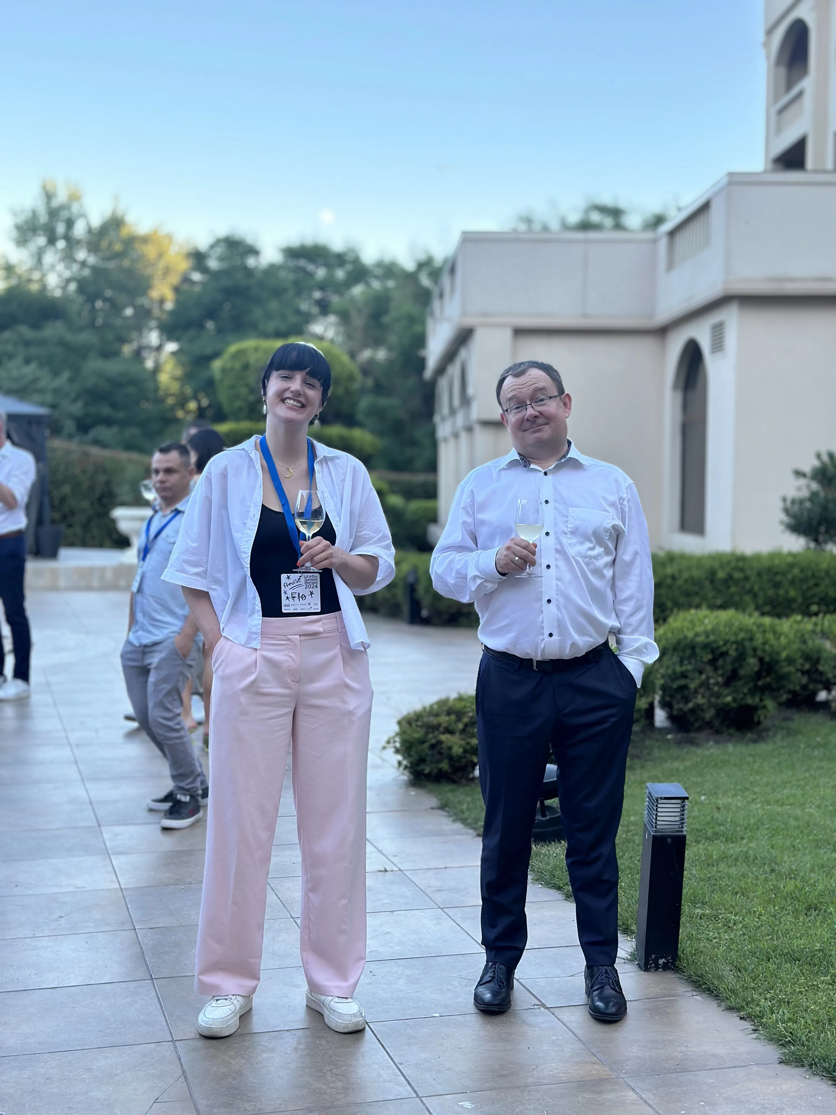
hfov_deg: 30.3
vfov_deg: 39.7
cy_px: 558
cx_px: 418
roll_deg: -1.5
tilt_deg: -3.2
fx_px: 1546
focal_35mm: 48
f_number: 1.78
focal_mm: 6.86
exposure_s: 1/541
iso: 80
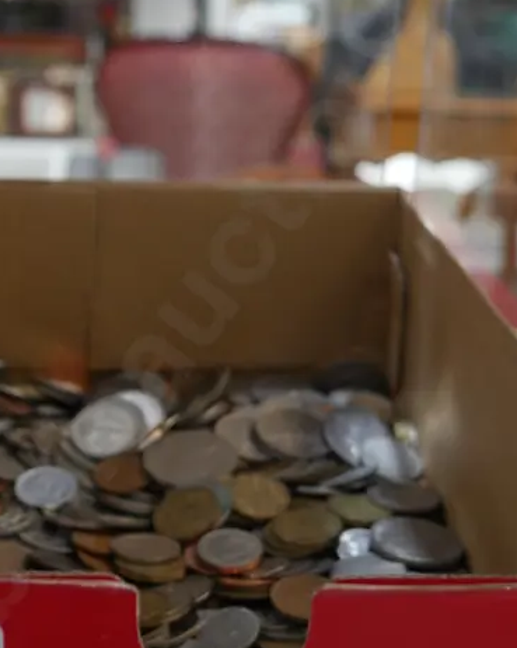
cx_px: 205
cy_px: 299
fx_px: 1244
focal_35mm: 65
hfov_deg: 23.4
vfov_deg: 29.1
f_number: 3.6
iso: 500
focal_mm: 15
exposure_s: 1/60
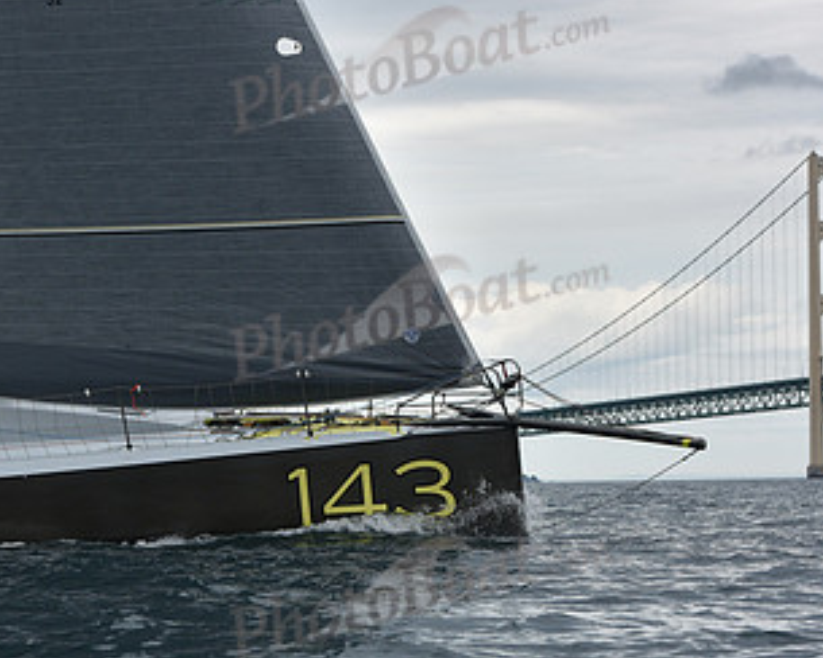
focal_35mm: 125
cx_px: 92
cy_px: 489
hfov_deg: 15.2
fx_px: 3045
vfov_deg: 12.3
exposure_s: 1/800
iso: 250
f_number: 6.3
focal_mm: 70
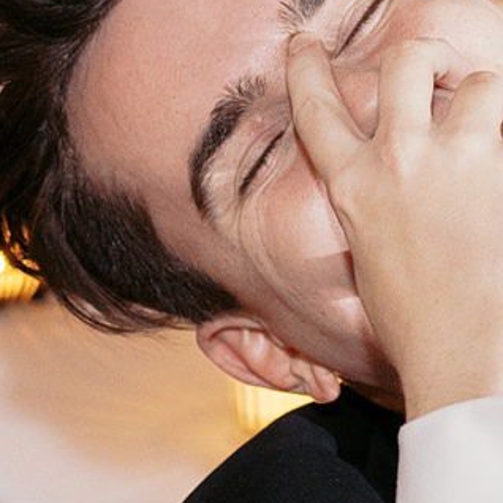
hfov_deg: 5.8
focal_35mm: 294
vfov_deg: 5.9
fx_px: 4833
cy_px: -28
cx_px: 1023
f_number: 4
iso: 2500
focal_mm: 55
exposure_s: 1/80
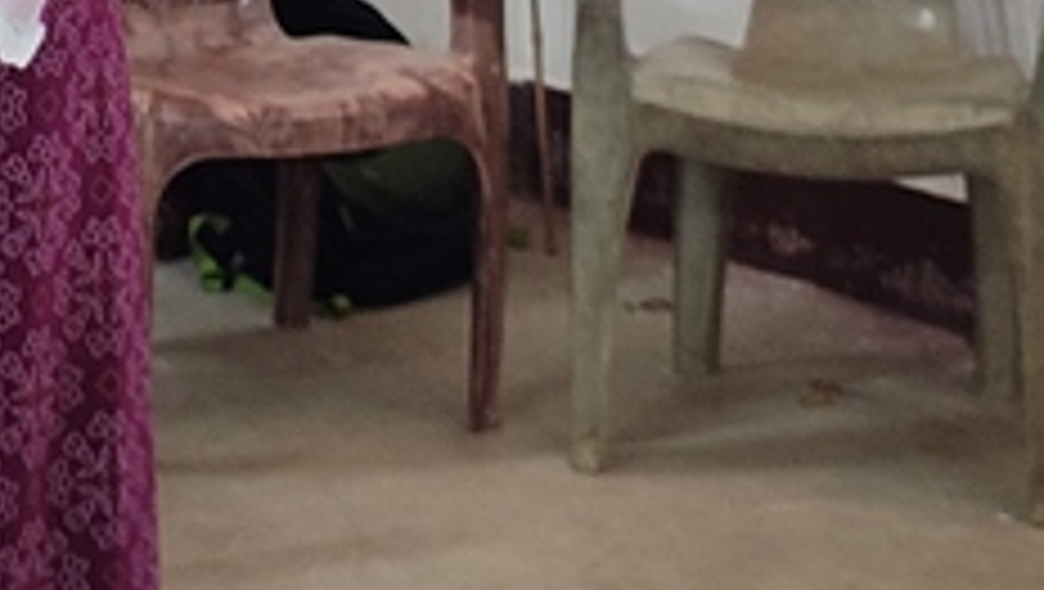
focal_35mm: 120
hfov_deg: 17.2
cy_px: -347
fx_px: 3325
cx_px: -148
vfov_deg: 9.8
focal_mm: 6.04
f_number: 1.9
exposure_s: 1/25
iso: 264
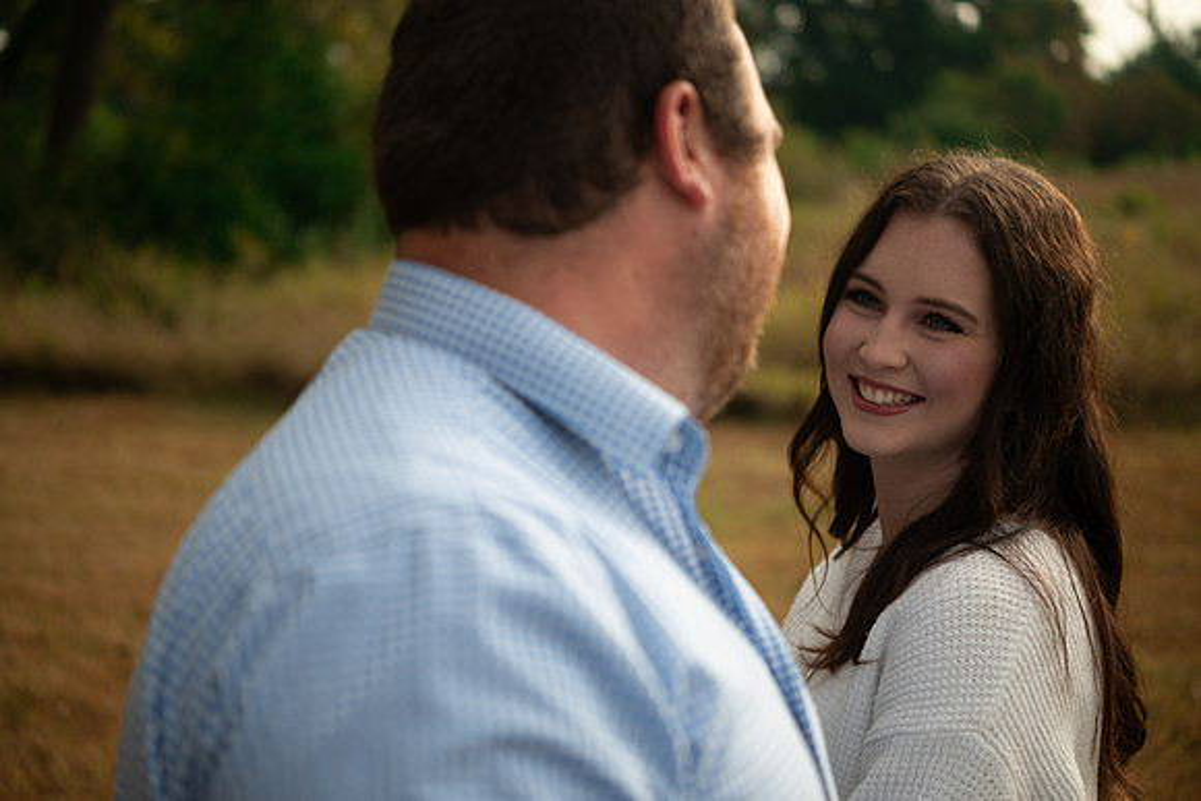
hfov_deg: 33.4
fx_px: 2002
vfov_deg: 22.6
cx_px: 600
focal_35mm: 60
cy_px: 400
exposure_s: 1/640
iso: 100
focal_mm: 60
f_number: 2.8
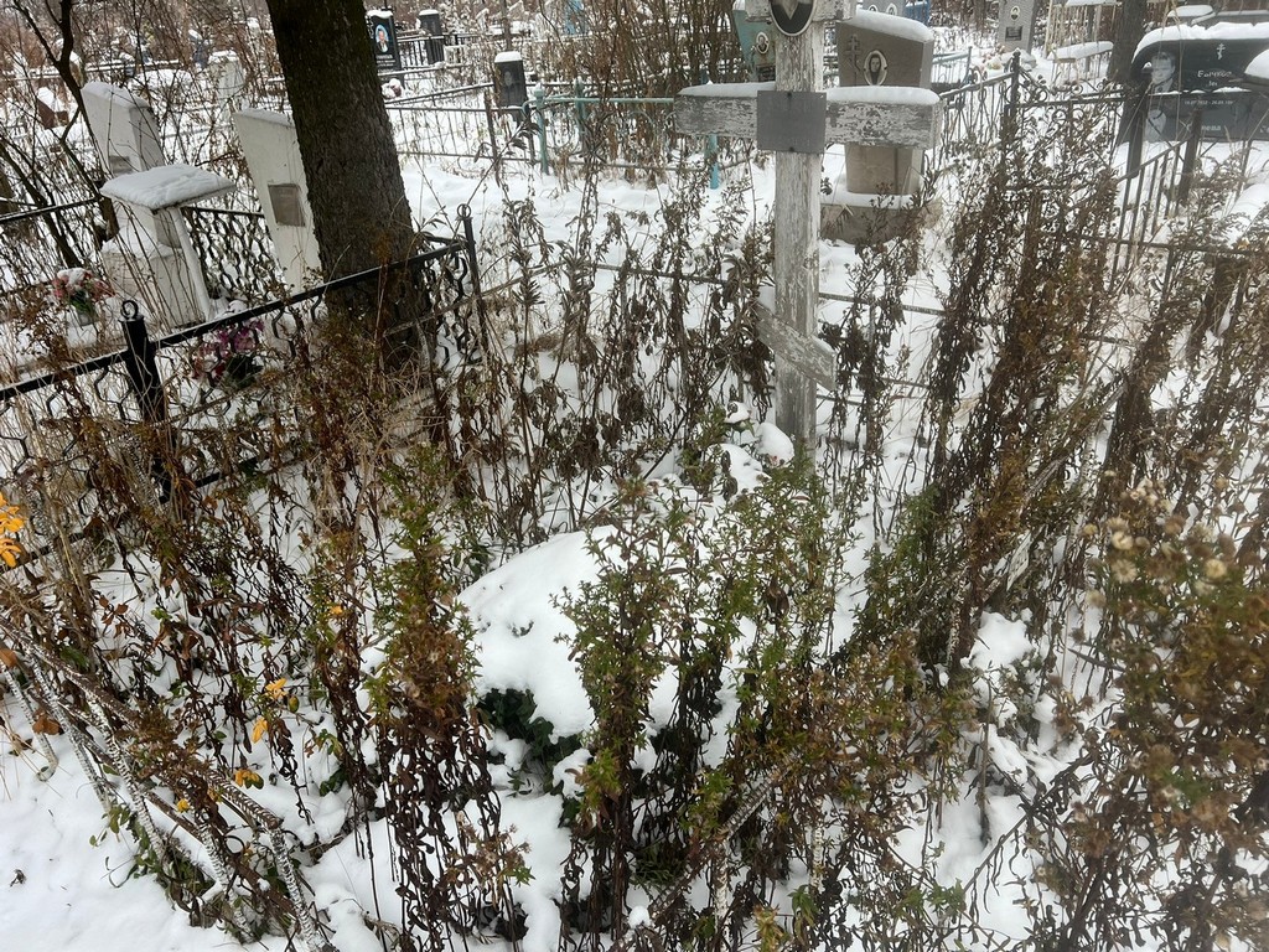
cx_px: 634
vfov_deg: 53.1
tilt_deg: -23.3
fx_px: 953
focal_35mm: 26
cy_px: 476
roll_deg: +6.5
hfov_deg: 67.3
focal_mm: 5.7
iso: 50
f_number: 1.5
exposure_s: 1/427
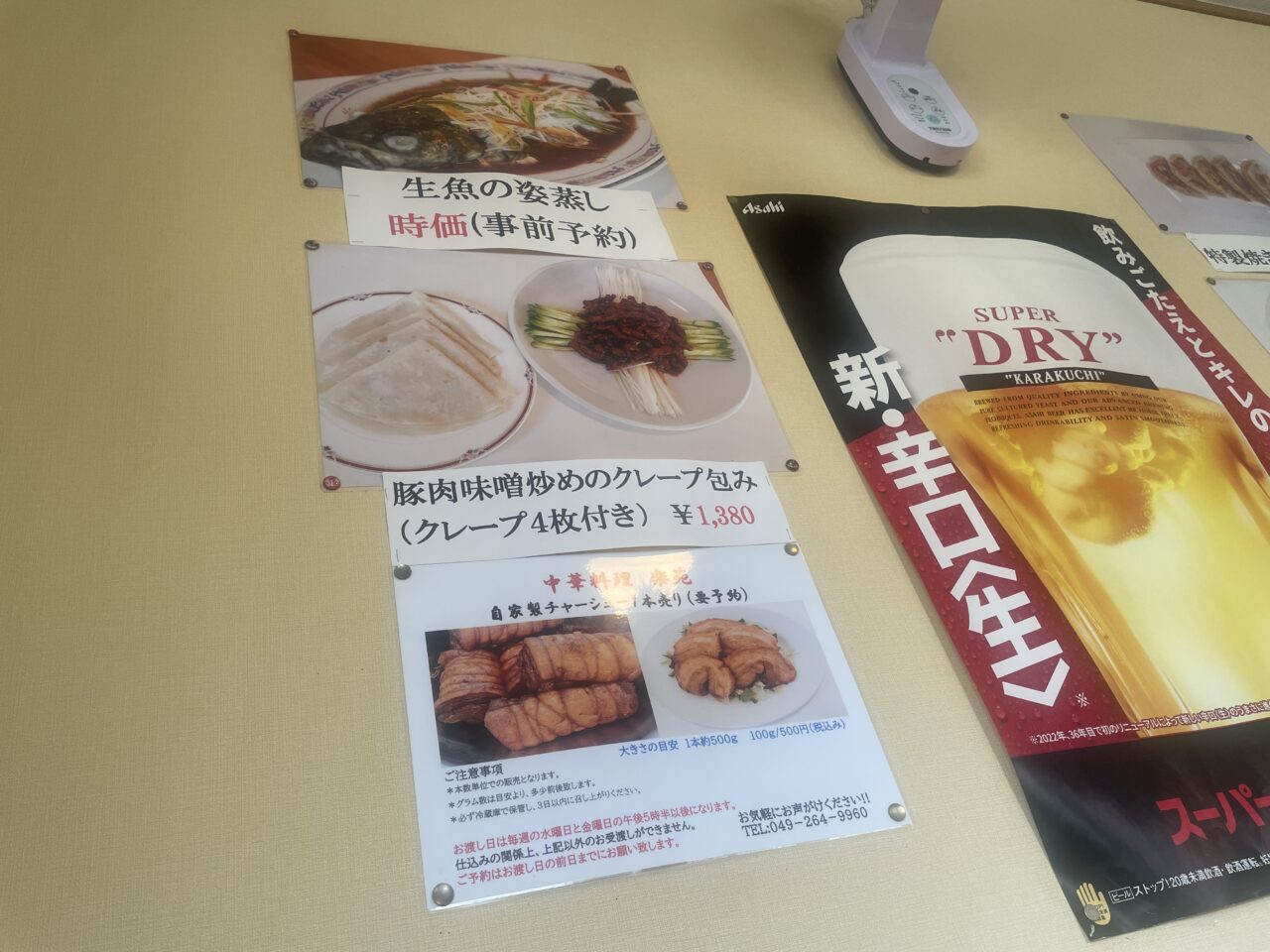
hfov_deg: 67.3
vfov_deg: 53.1
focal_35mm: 26
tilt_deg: +35.2
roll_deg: +17.3
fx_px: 954
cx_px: 635
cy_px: 476
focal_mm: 4.2
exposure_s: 1/121
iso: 64
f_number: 1.6
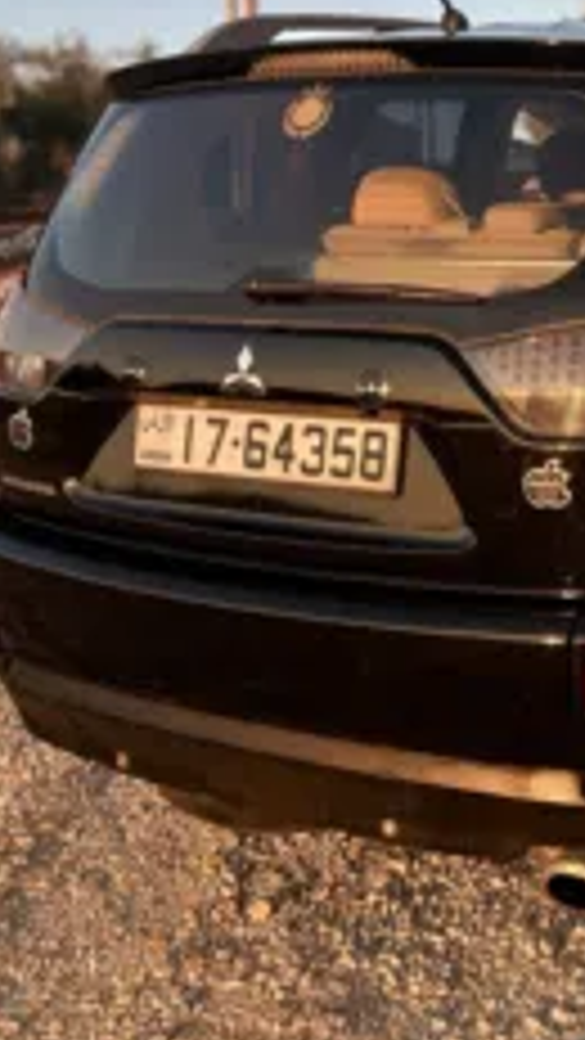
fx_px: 1351
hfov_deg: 23.4
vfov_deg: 40.7
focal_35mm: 49
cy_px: 243
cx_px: 594
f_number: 1.5
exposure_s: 1/581
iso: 50
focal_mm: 5.7
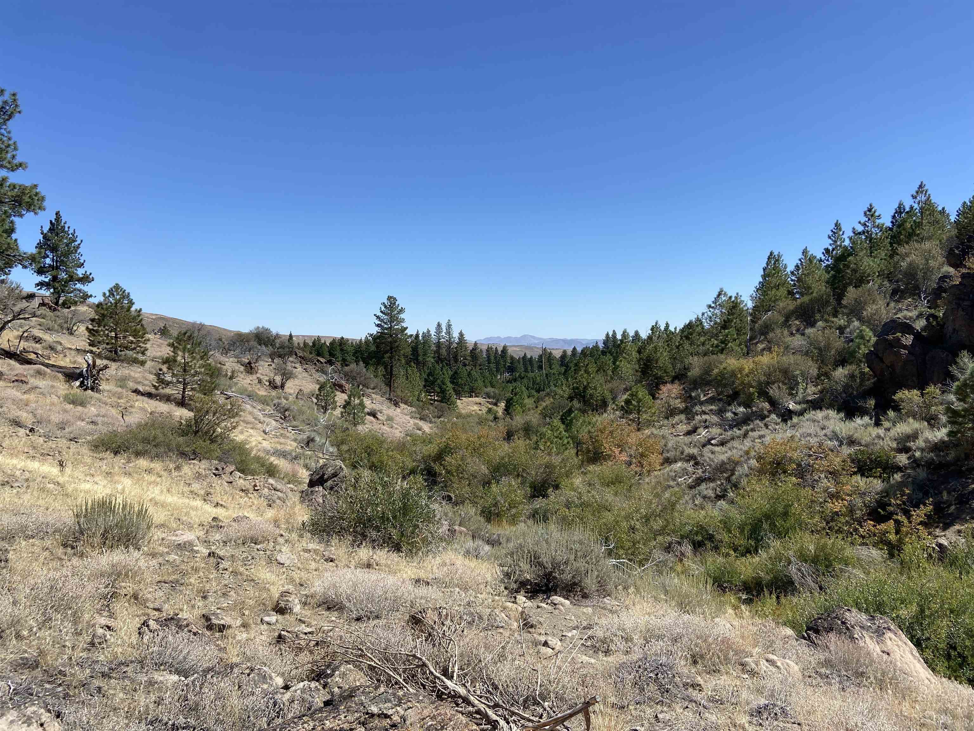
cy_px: 366
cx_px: 487
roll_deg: +2.0
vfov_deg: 53.1
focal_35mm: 26
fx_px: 732
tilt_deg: -2.7
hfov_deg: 67.3
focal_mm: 4.25
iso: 32
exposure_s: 1/2755
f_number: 1.8
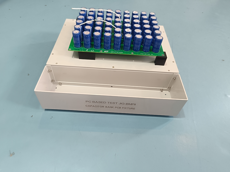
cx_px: 115
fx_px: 159
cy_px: 86
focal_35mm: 24
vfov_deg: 56.8
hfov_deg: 71.6
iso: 374
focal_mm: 5.59
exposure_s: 1/50.1
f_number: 1.88
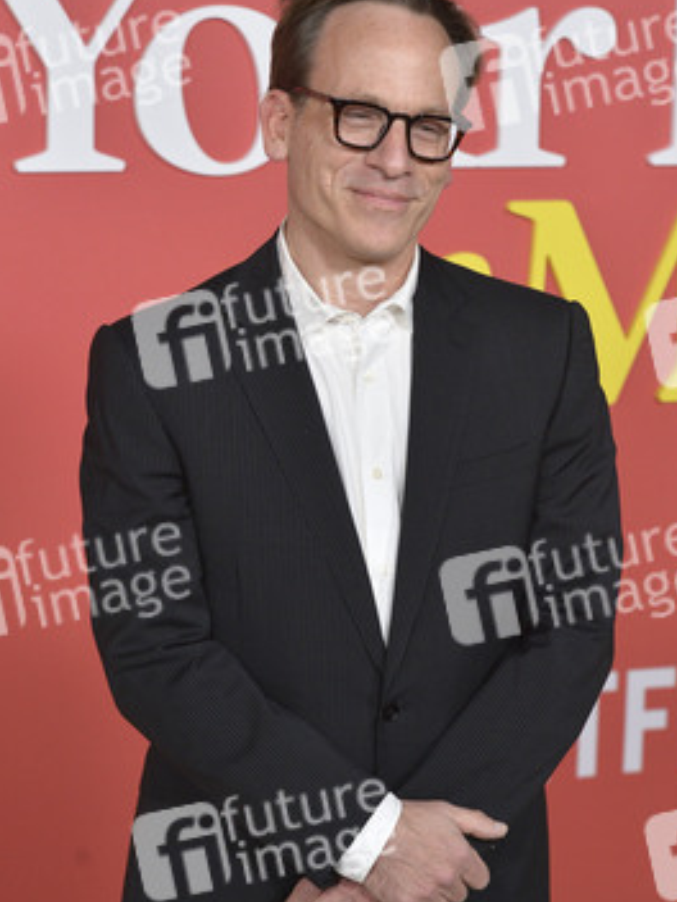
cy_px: 456
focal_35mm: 93
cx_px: 340
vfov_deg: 21.1
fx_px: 2425
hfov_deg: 15.9
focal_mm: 85
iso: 1600
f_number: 6.3
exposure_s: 1/320
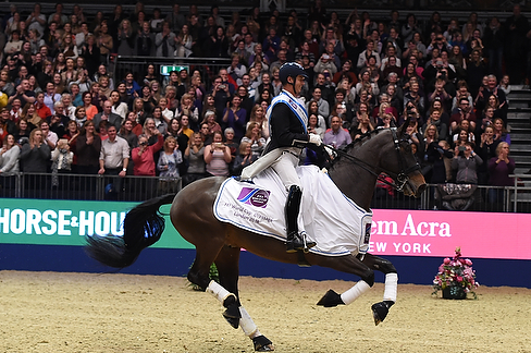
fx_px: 1635
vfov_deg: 12.3
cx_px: 296
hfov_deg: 18.4
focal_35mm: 111
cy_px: 193
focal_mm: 90
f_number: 4.5
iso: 6400
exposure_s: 1/800
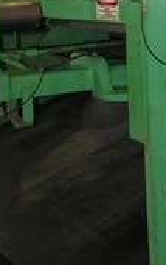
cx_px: 169
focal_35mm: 94
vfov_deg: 21.7
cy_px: 43
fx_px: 680
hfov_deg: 13.7
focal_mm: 5.8
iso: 200
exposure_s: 1/40
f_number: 2.8
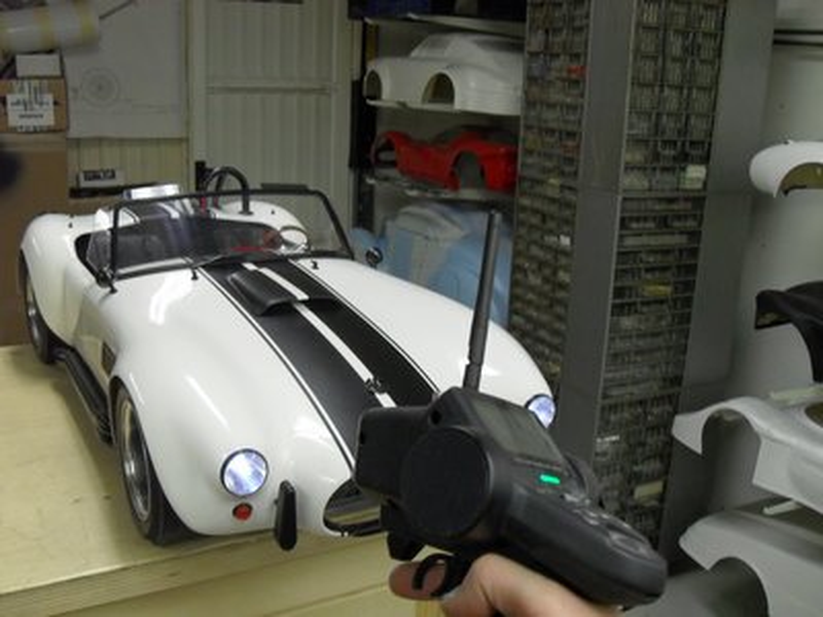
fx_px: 832
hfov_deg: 52.6
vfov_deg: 40.7
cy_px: 308
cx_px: 412
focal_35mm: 35
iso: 160
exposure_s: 1/30
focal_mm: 6.2
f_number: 2.8
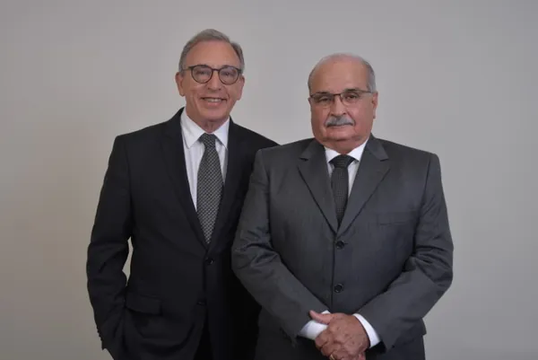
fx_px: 748
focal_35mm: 50
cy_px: 180
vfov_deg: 27.0
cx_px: 269
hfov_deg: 39.6
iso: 200
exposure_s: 1/125
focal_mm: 50
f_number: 8
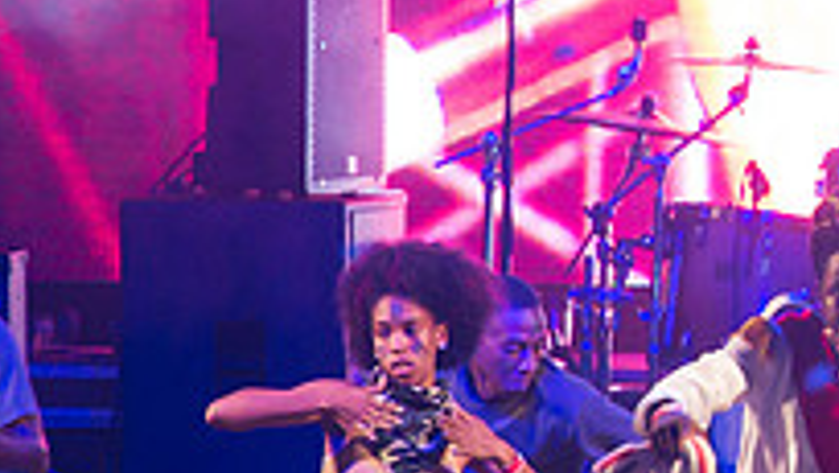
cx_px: 1052
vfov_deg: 1.0
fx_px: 27178
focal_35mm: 1221
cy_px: 235
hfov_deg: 1.8
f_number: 5.6
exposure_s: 1/200
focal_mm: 340
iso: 2500
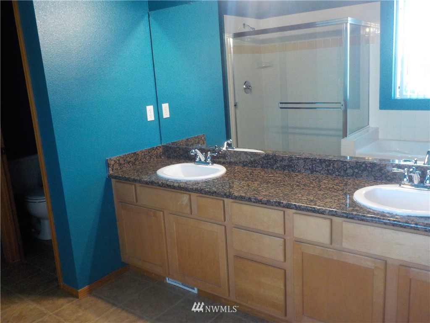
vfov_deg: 46.8
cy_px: 162
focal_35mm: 30
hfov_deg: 60.0
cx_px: 215
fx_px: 373
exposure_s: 1/30
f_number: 3.3
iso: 400
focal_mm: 4.1
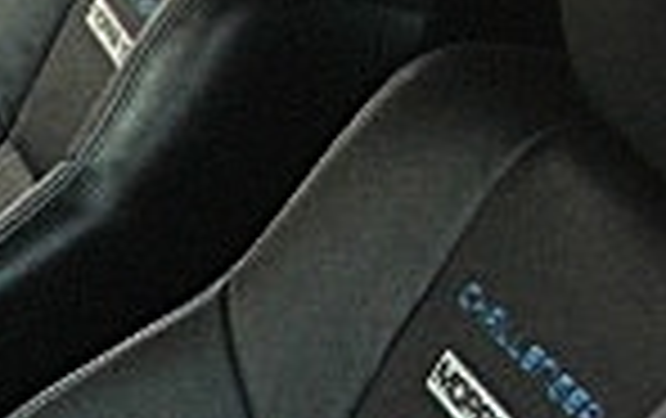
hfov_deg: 11.5
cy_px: 773
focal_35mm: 165
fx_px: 2999
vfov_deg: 7.7
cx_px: -616
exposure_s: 1/125
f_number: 2.8
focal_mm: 6.3
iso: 400
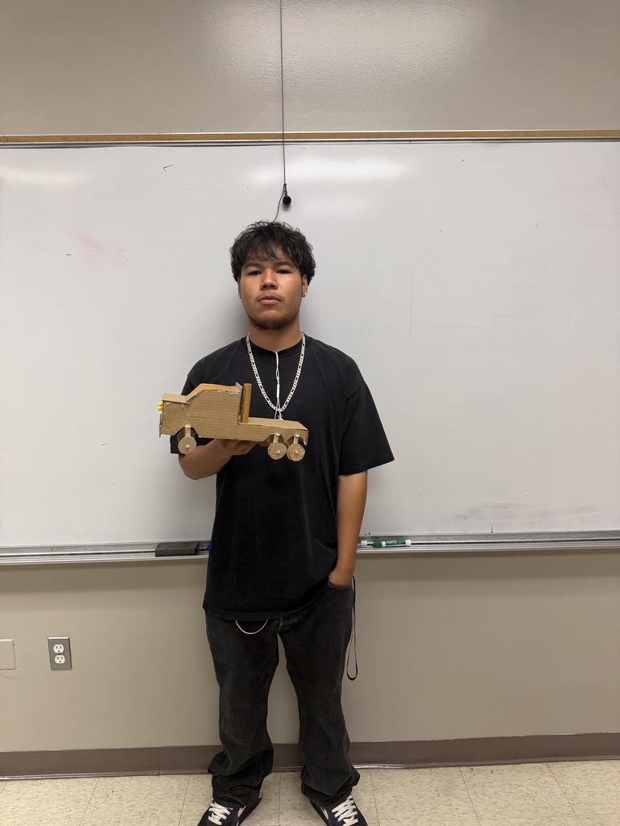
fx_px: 573
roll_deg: +1.6
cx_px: 310
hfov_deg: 56.8
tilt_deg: -9.9
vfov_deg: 71.6
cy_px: 413
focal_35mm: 24
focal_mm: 6.76
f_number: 1.78
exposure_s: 1/120
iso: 200
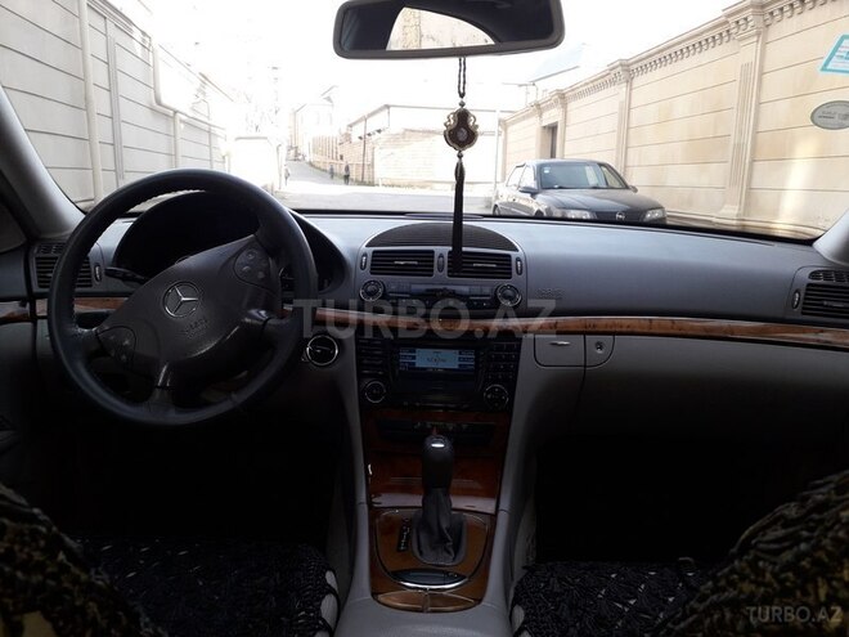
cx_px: 424
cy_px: 318
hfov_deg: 65.3
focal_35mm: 27
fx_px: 662
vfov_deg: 51.4
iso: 40
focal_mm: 3.6
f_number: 1.9
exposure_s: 1/178
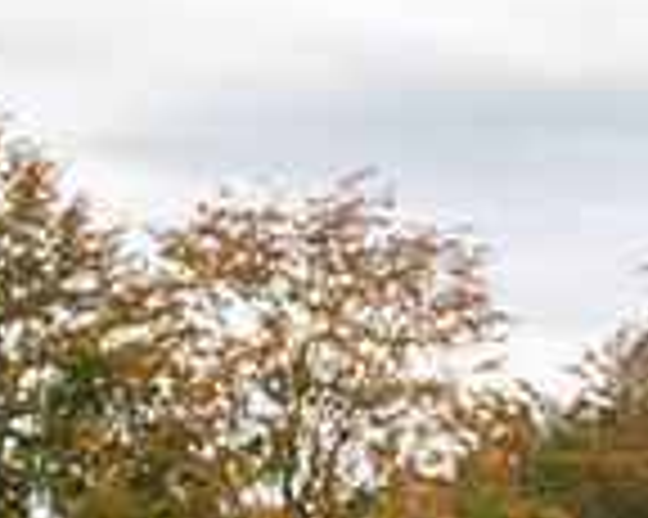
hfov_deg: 7.3
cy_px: 818
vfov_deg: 5.8
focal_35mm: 264
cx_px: 662
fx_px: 5060
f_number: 3.5
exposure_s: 1/1000
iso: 250
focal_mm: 70
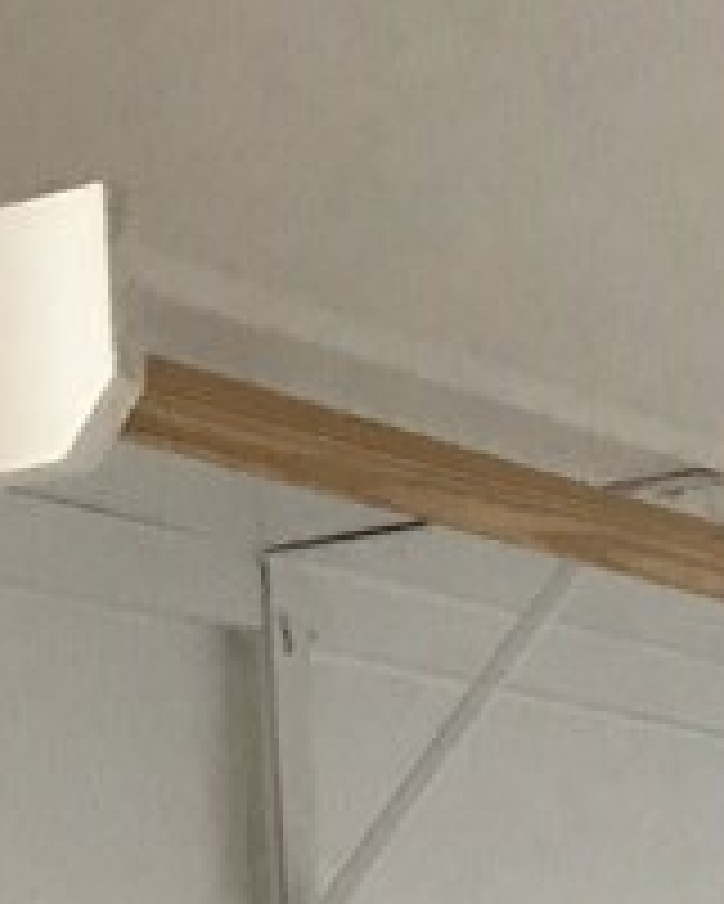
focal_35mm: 139
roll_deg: +1.7
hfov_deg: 11.0
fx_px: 3720
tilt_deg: -6.7
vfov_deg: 12.2
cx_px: 715
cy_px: 1853
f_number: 1.8
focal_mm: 3.99
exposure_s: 1/15
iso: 100
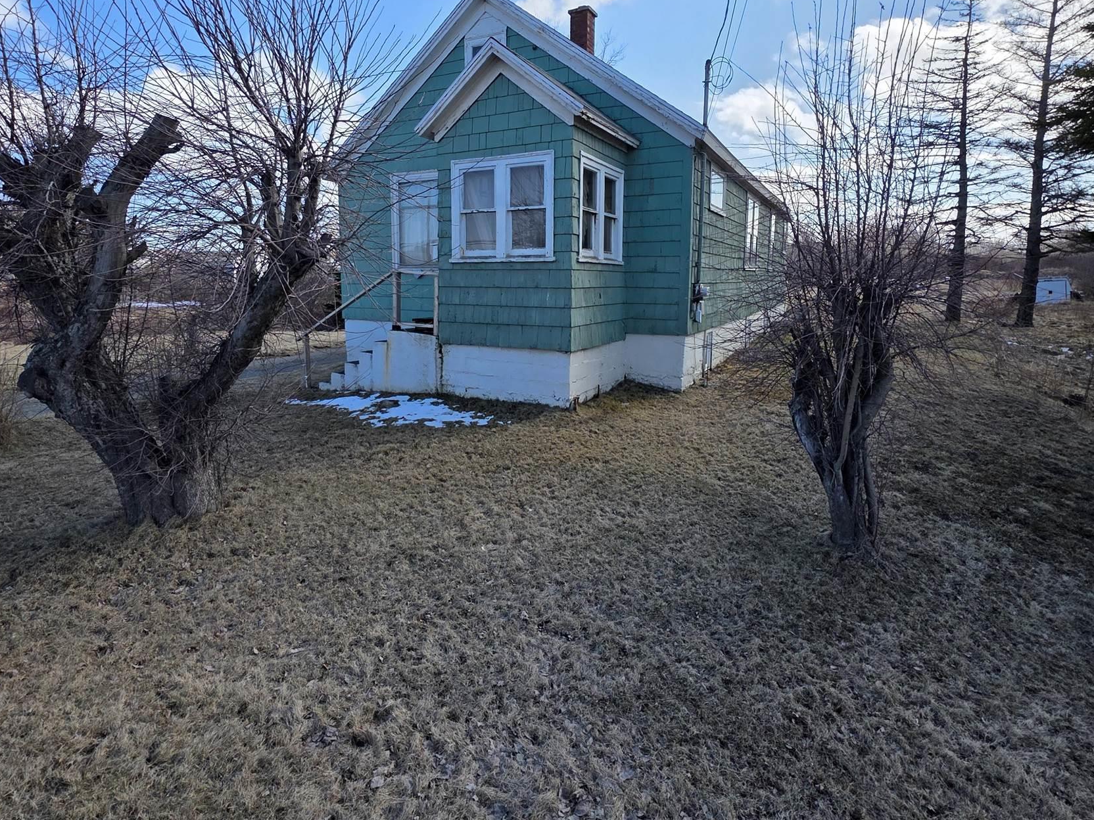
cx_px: 528
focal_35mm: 18
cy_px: 337
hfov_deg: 87.7
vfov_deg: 71.0
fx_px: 569
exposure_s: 1/1681
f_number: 1.9
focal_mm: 2.2
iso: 40
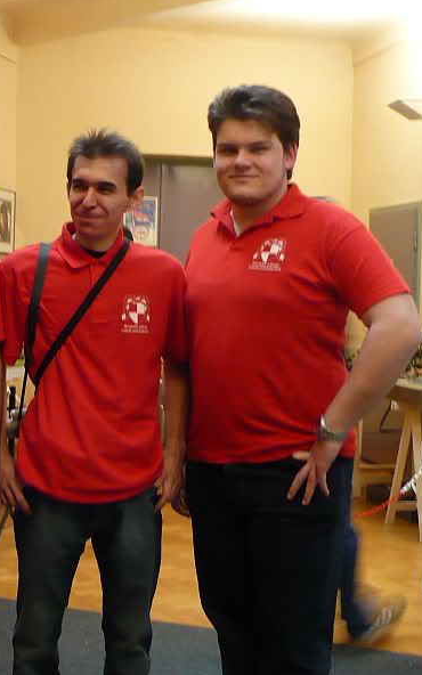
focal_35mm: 53
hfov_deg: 23.5
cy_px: 336
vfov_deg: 38.2
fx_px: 975
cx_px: 7
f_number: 2.8
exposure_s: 1/6
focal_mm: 6.1
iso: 200
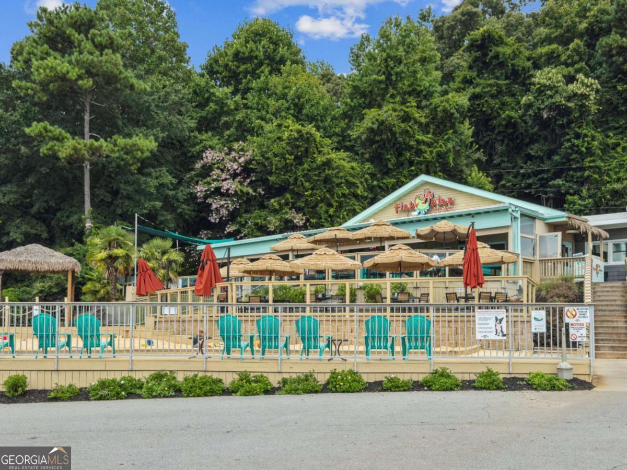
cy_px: 235
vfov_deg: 40.7
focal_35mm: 35
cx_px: 314
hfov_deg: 52.6
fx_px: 634
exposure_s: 1/4000
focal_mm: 6.76
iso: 100
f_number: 1.8
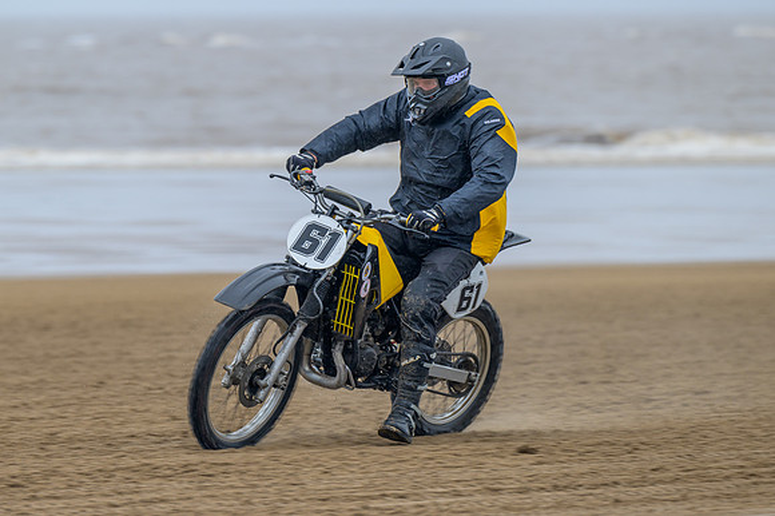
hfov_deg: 6.7
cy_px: 258
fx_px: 6666
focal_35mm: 310
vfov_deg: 4.4
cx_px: 388
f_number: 4
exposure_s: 1/400
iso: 220
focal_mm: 200
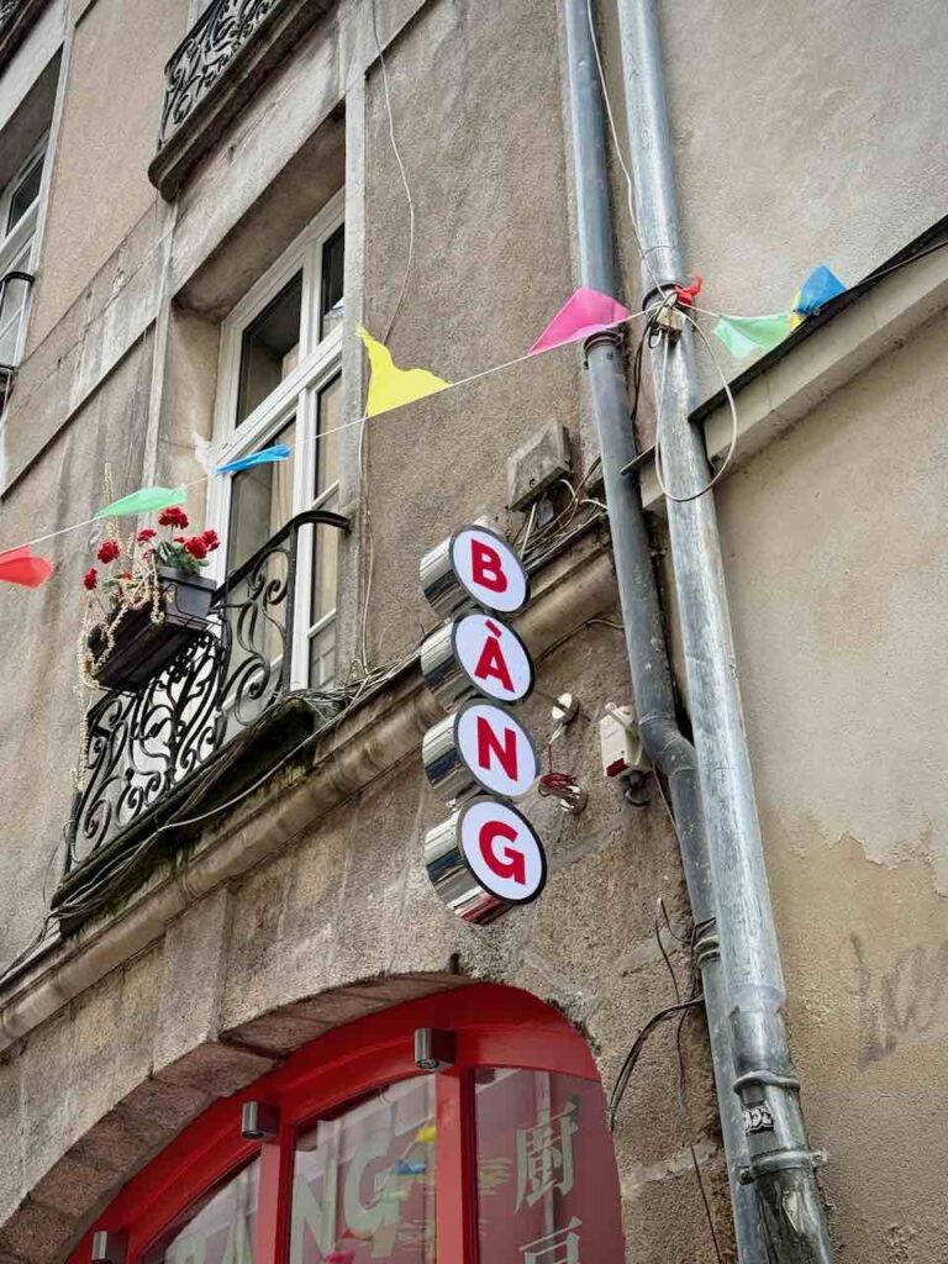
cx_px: 474
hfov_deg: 30.3
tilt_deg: +36.9
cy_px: 632
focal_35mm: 48
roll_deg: +1.1
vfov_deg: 39.7
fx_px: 1753
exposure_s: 1/475
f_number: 1.78
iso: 64
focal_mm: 6.76
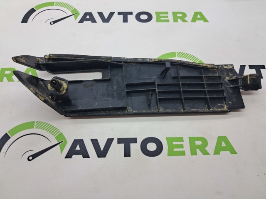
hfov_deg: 65.4
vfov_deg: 51.3
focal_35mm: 27
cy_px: 100
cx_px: 133
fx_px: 207
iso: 50
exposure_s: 1/50
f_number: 1.8
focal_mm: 4
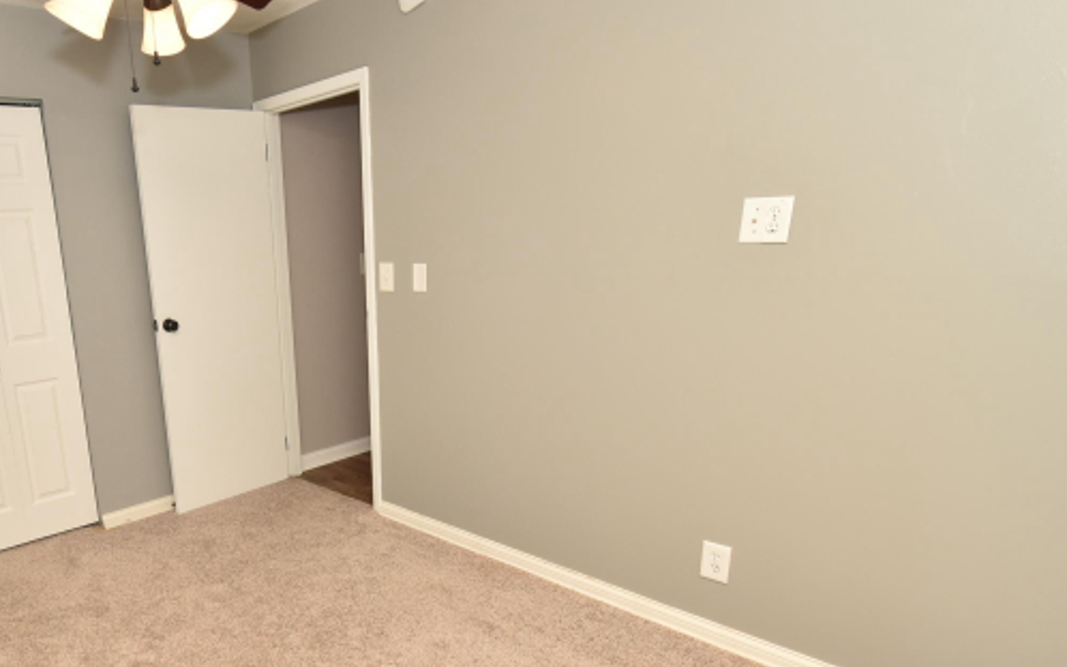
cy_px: 435
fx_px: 669
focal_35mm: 23
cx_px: 276
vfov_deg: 52.1
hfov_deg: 72.2
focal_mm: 10
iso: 400
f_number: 9
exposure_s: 1/100
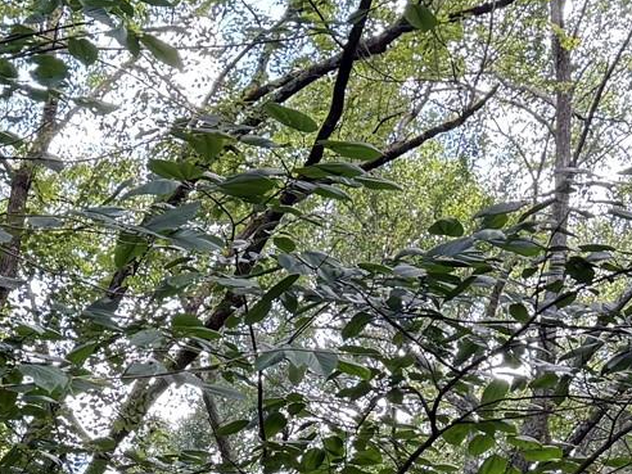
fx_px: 1826
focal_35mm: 100
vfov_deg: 13.3
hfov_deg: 19.3
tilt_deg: +8.6
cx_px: 53
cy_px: 852
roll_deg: +1.5
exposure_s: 1/224
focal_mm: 6.76
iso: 200
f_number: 1.78
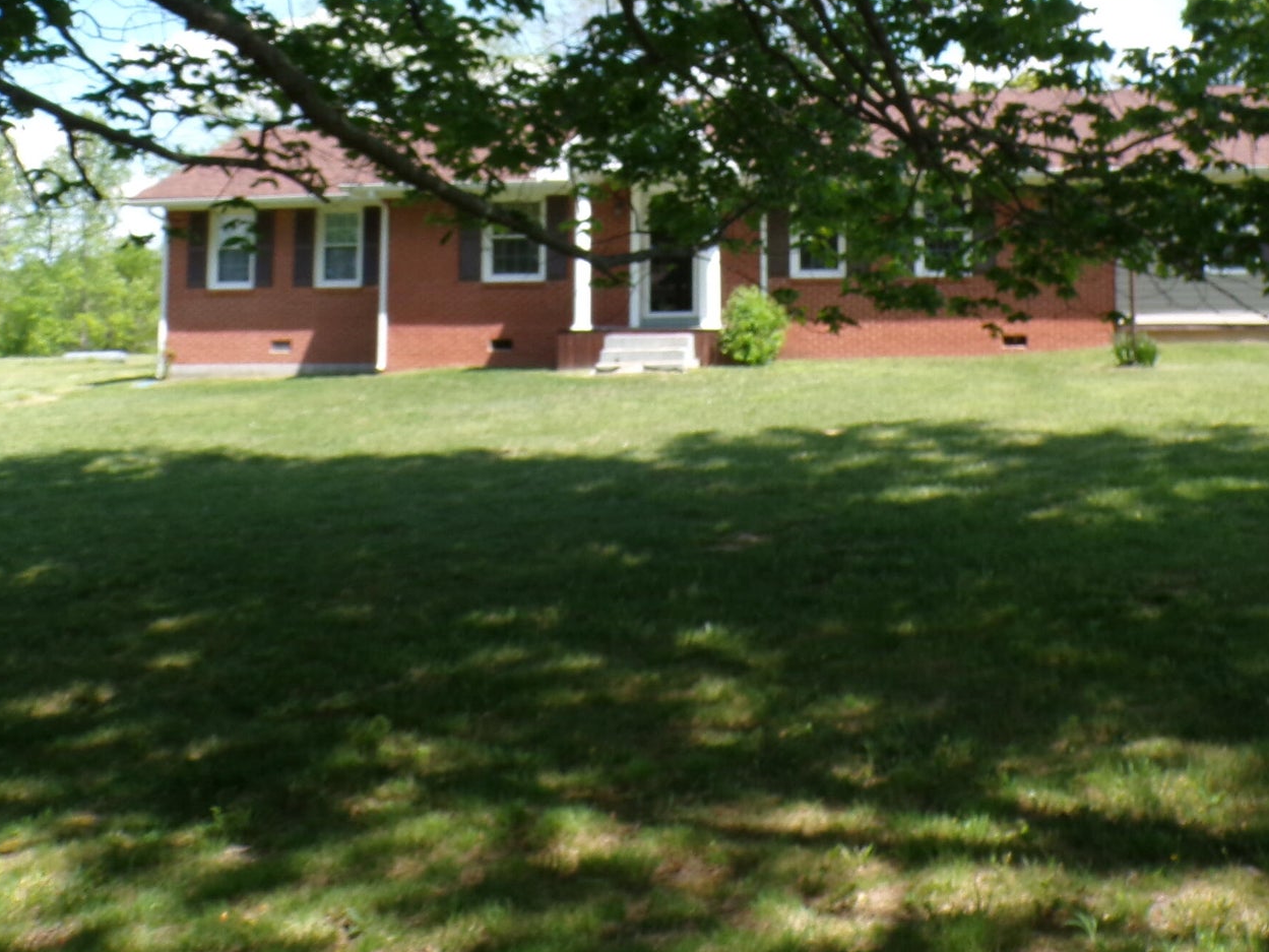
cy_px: 147
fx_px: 1503
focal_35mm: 41
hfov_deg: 45.3
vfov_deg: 33.8
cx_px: 814
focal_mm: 4.3
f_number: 4.4
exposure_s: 1/280
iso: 100
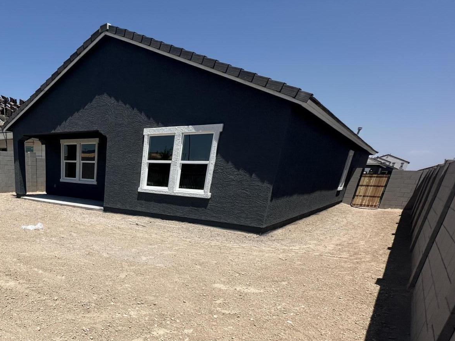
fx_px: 315
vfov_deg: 51.9
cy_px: 289
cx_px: 83
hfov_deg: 64.4
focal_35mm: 24
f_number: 2.2
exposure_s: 1/5051
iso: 50
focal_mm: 2.22
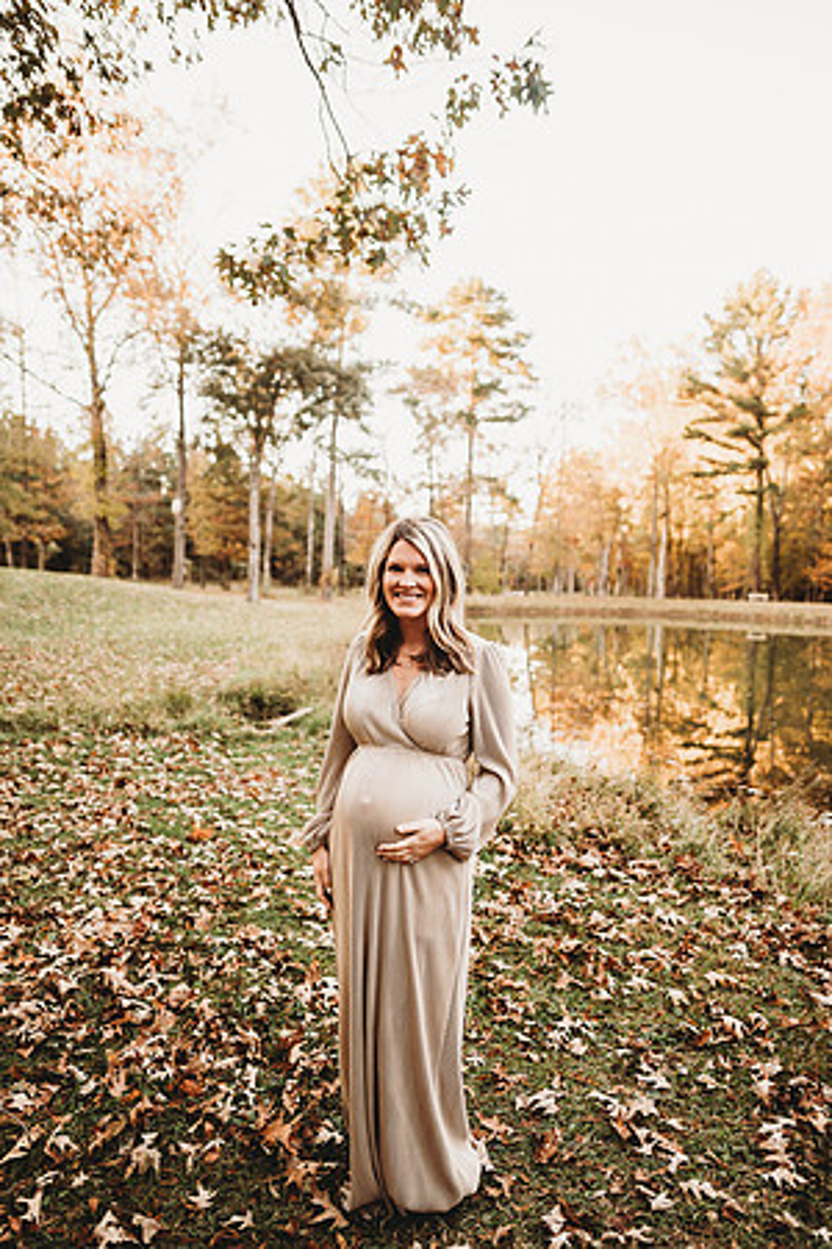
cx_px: 416
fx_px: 832
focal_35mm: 24
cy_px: 624
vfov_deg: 73.7
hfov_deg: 53.1
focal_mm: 24
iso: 320
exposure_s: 1/200
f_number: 2.2
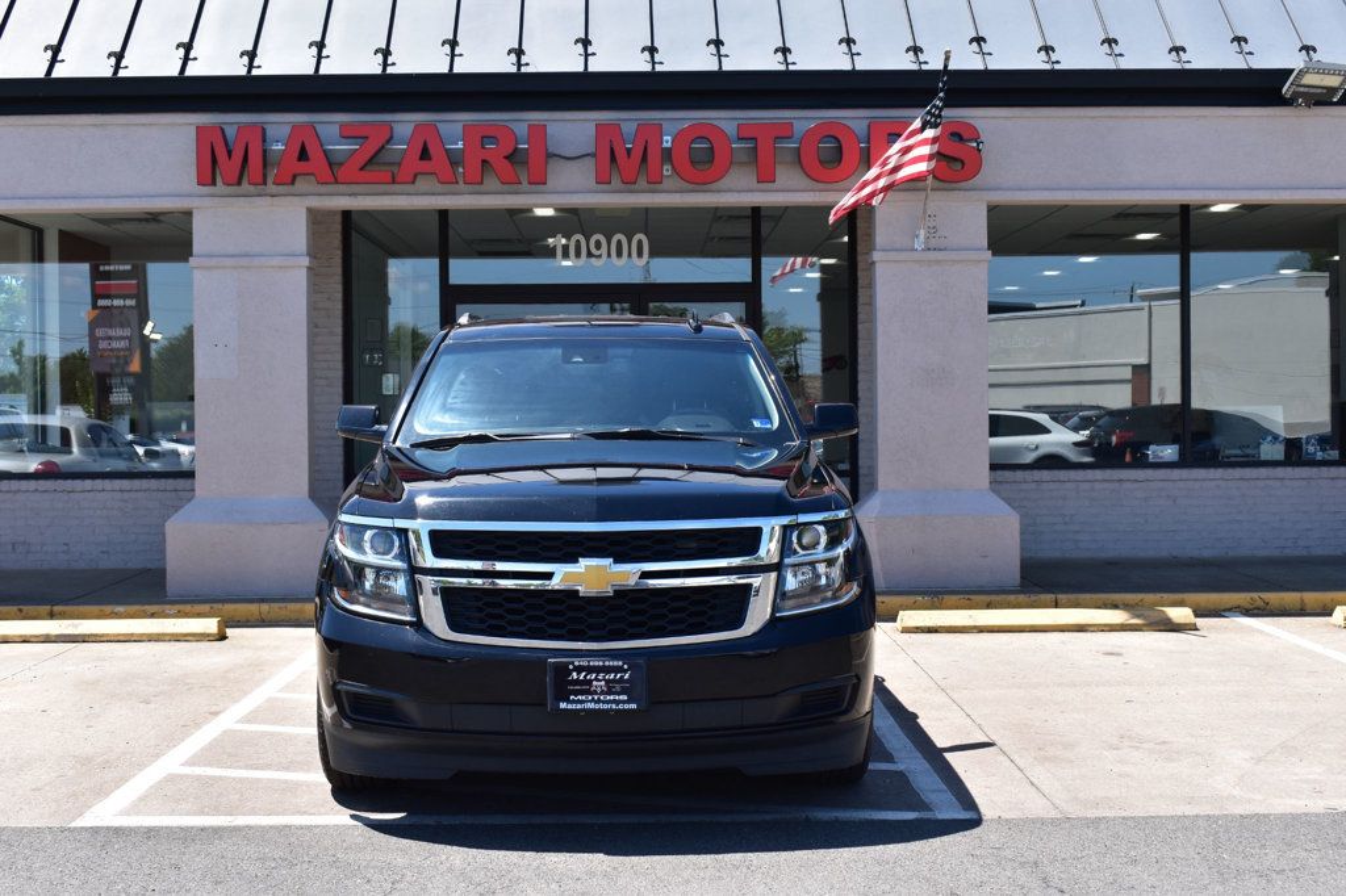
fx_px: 1794
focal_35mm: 48
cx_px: 673
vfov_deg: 28.1
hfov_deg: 41.1
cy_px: 448
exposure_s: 1/320
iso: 400
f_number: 11
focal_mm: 32
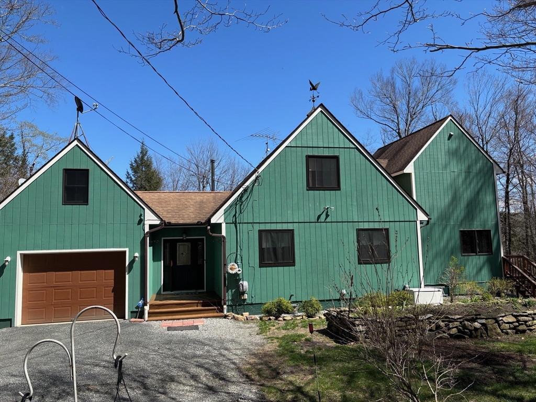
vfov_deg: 53.1
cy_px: 201
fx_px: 403
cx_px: 268
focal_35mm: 26
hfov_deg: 67.3
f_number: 1.6
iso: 50
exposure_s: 1/2342
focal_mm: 5.96
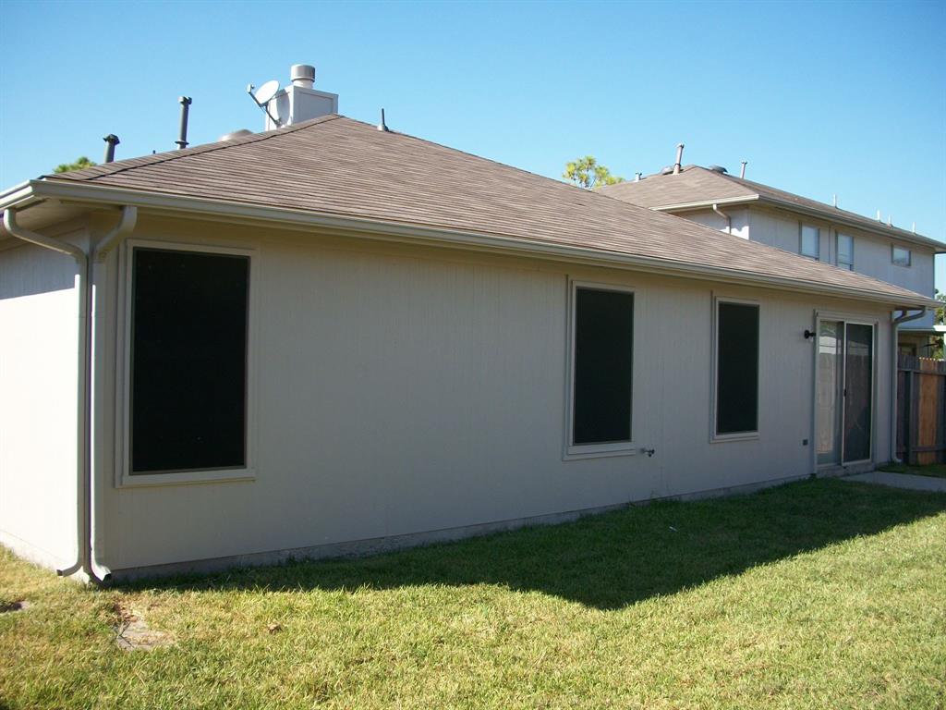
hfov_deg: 52.6
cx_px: 473
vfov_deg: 40.7
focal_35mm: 35
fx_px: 956
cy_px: 355
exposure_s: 1/640
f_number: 3.1
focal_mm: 6.3
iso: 80
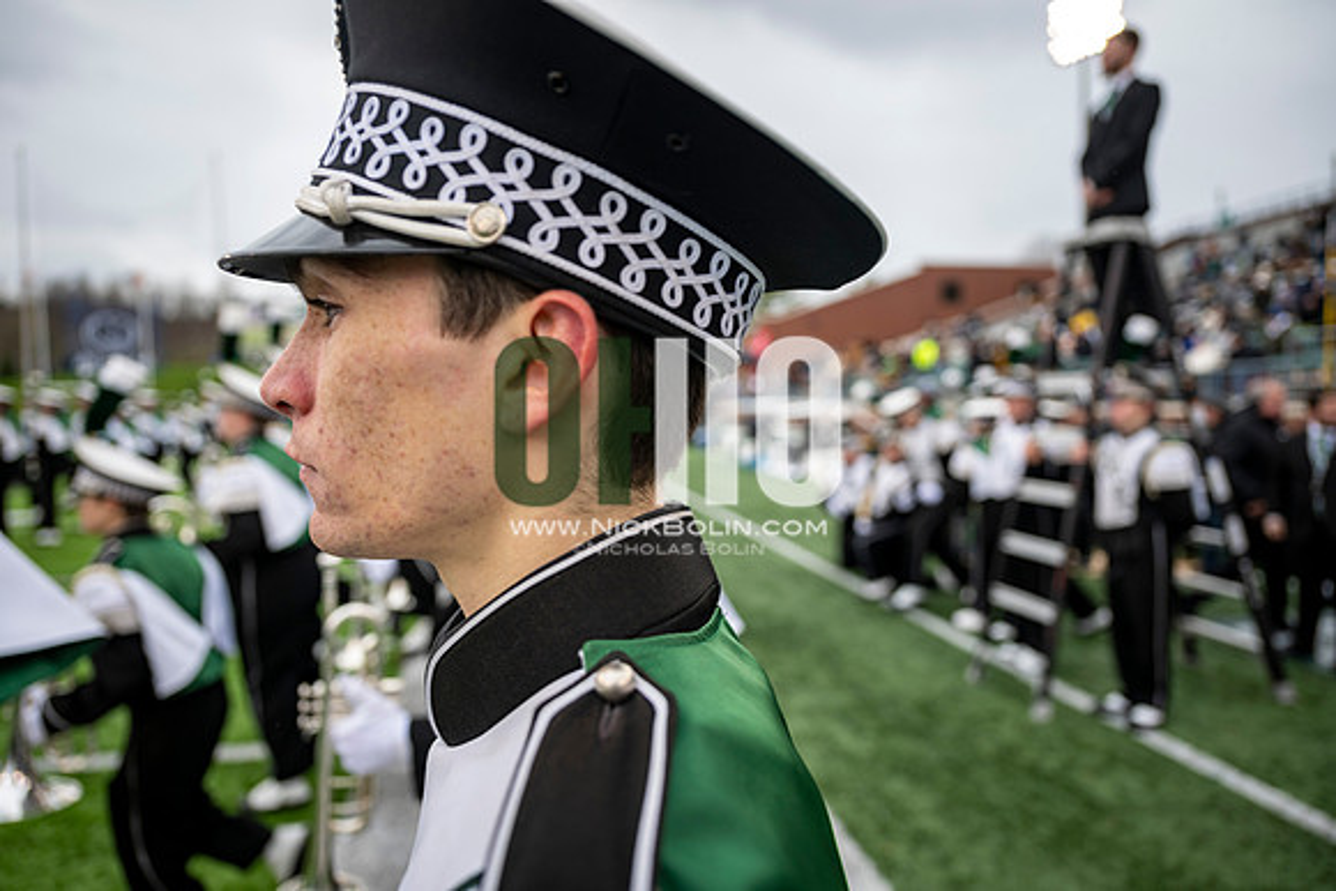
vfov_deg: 53.2
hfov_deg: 73.7
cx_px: 668
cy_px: 446
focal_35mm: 24
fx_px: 891
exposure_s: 1/500
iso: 160
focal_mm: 24
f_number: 2.8
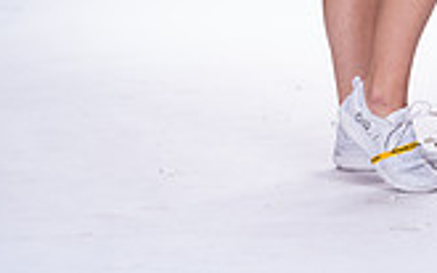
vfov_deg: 4.1
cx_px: 384
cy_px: -321
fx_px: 3798
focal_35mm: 319
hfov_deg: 6.6
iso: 800
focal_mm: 115
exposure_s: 1/250
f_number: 5.6
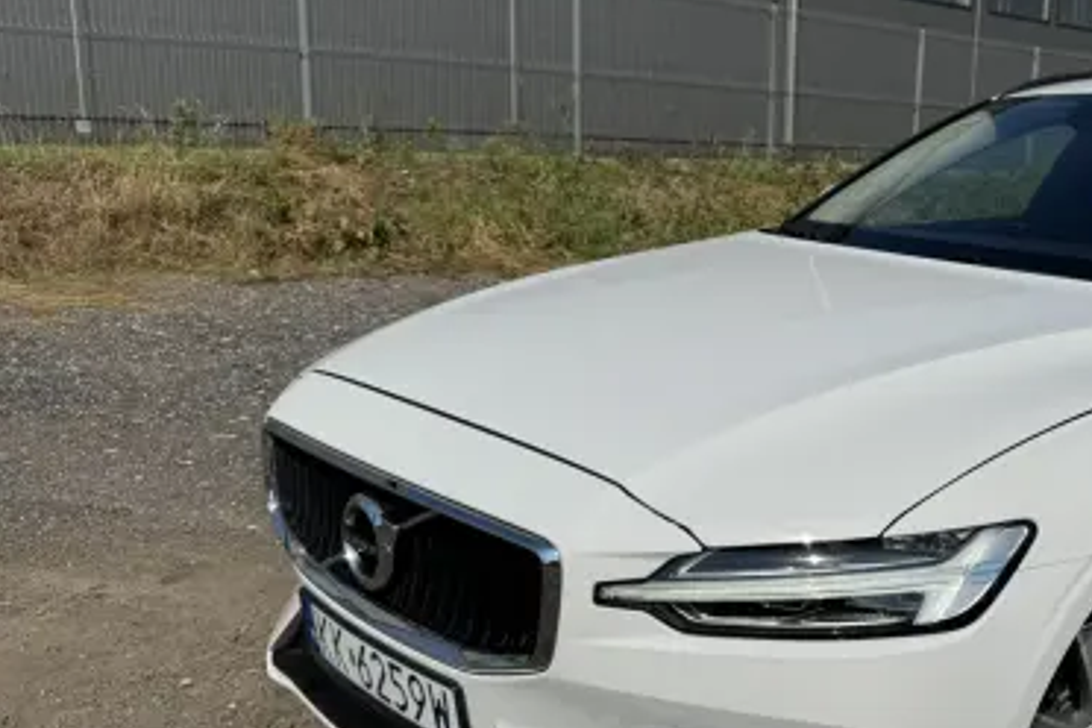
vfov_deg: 31.0
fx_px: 1304
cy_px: 478
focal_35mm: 43
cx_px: 901
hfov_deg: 43.0
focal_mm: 6.76
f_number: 1.78
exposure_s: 1/12346
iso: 80
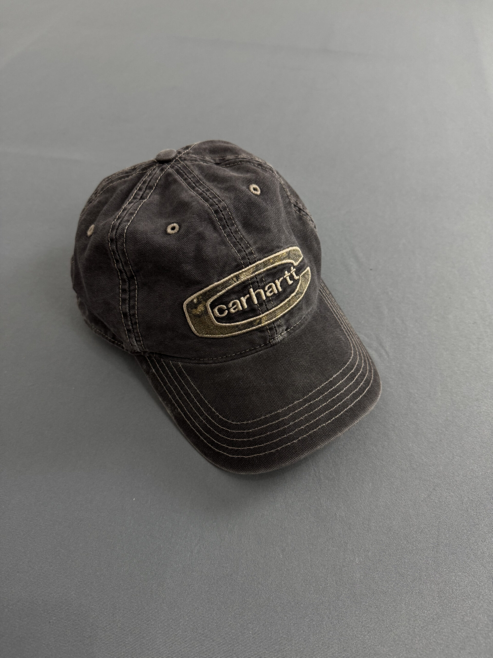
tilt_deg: -53.5
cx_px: 246
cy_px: 329
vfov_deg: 71.6
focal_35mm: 24
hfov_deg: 56.8
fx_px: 456
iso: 160
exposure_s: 1/60
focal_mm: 6.76
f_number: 1.78
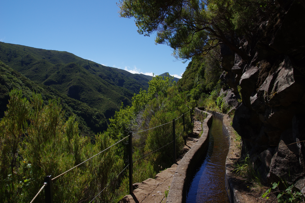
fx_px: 254
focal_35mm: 30
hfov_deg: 62.0
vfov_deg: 43.5
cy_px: 102
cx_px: 152
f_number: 11
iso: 200
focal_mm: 20
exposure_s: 1/160
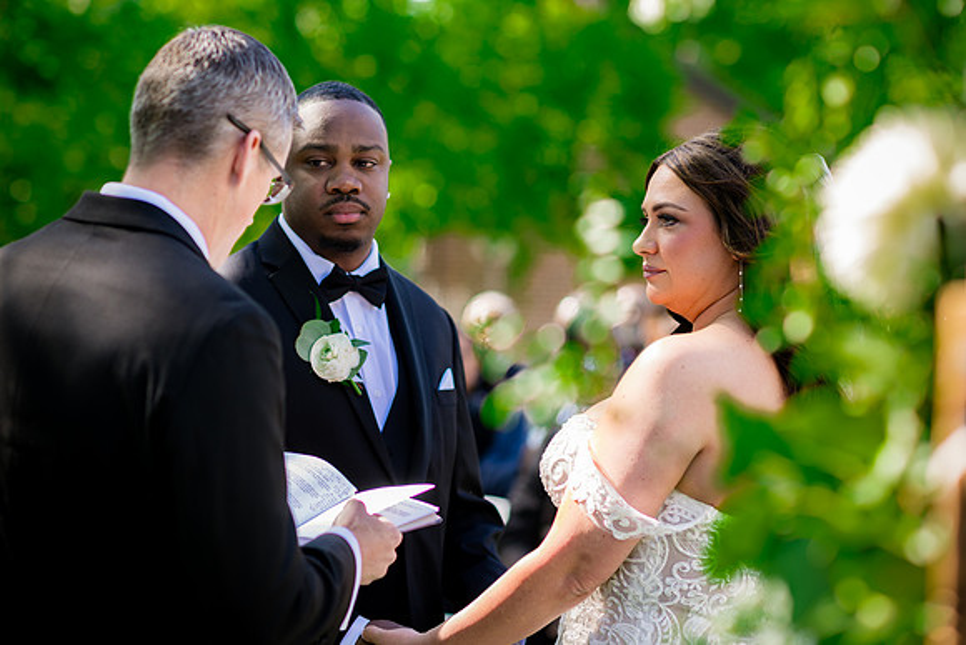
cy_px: 289
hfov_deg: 21.2
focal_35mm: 96
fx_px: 2584
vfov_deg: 14.2
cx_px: 534
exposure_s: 1/320
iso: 80
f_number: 2.2
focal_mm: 85
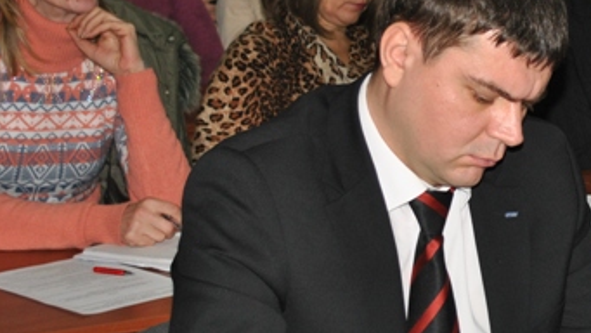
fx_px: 1887
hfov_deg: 17.5
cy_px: 54
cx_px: 537
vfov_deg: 10.0
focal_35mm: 120
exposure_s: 1/60
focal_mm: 29
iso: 200
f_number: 4.5
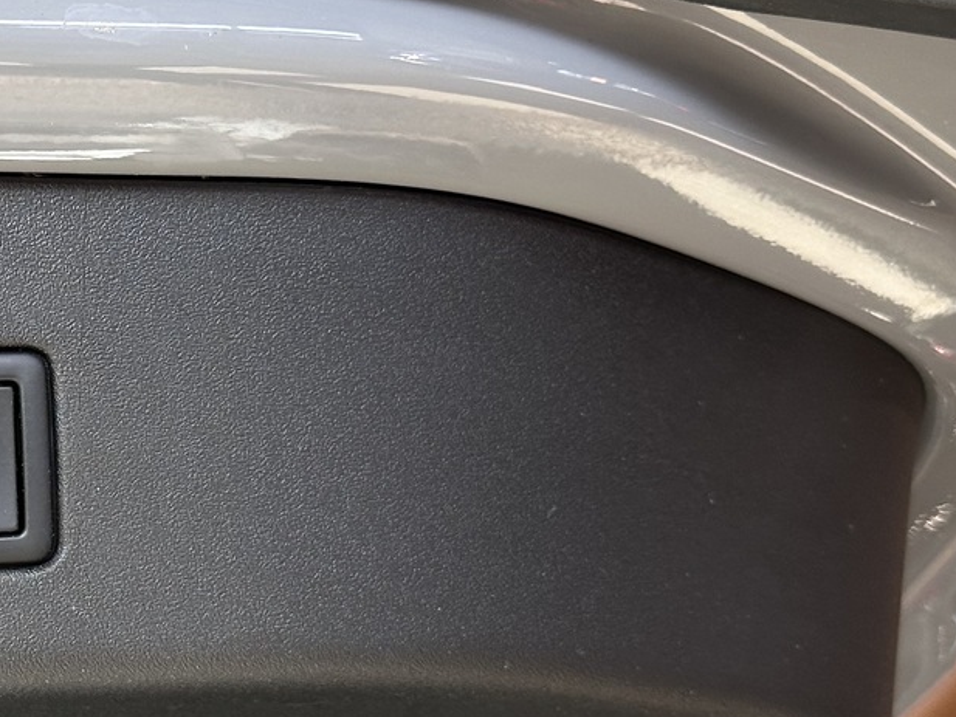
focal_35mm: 112
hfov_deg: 17.0
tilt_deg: +24.6
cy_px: 458
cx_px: -105
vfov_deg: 13.2
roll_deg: +3.7
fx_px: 3094
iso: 80
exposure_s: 1/102
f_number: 1.78
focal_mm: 6.86
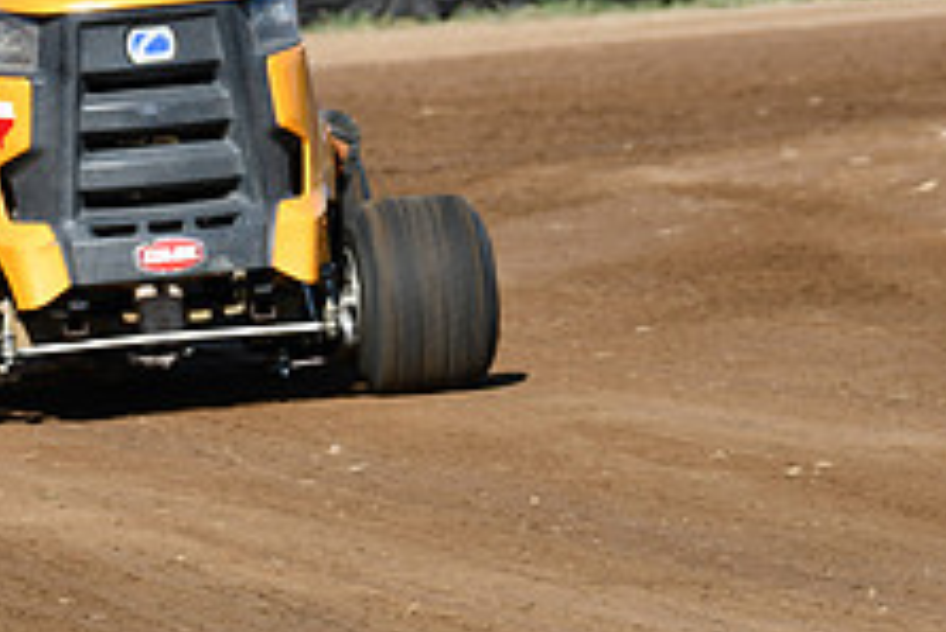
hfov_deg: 5.0
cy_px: 117
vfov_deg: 3.4
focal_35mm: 409
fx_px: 10754
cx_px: 170
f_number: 8
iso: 100
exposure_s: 1/250
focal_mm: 105
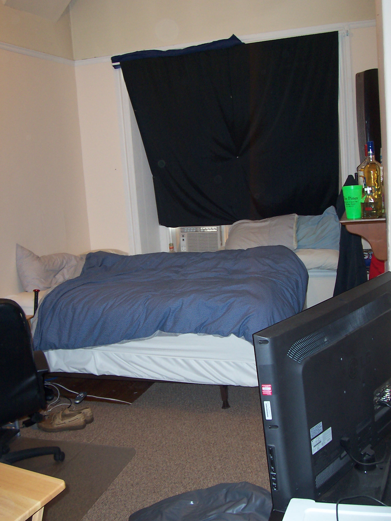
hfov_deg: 38.7
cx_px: 196
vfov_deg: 50.1
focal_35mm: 37
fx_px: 557
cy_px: 260
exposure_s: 1/60
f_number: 2.8
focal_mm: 5.6
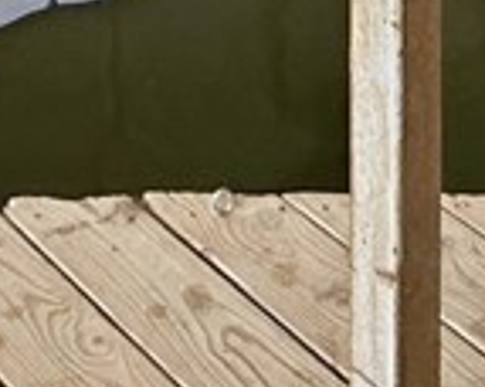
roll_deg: -0.7
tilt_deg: -1.1
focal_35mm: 98
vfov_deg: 10.6
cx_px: 329
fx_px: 1405
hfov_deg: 19.5
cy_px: -784
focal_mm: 2.2
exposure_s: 1/270
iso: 64
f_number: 2.2
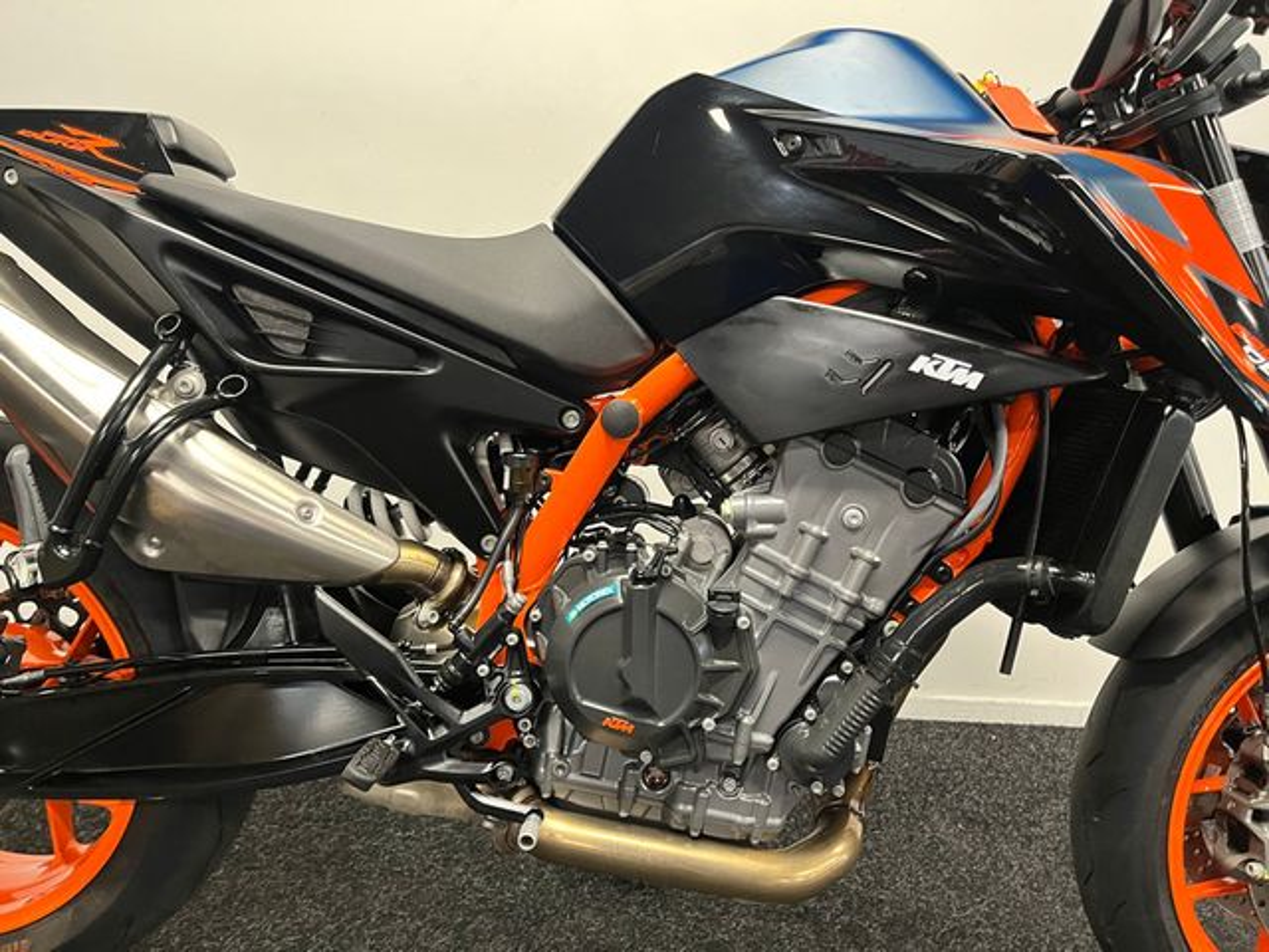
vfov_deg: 53.1
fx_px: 953
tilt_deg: -11.6
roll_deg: -2.3
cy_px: 476
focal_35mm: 26
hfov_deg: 67.3
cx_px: 634
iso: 500
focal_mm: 5.1
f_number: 1.6
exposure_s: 1/50
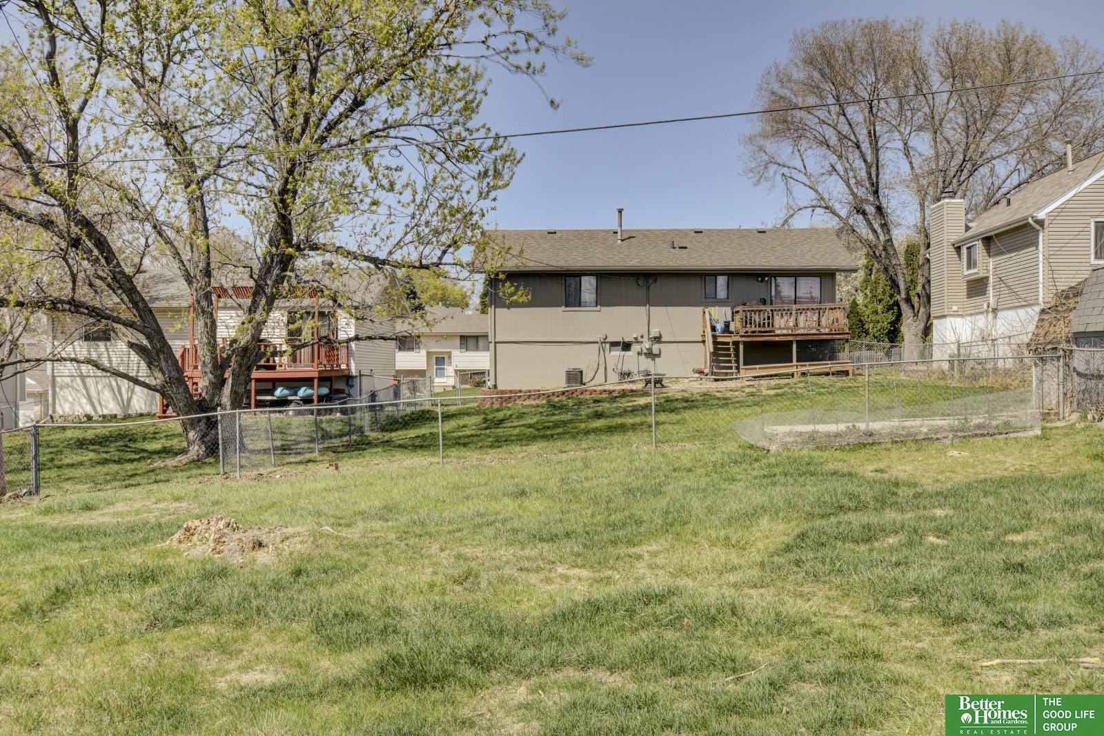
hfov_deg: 57.2
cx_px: 552
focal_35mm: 33
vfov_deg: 40.0
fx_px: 1012
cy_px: 368
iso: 400
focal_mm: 22
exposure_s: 1/500
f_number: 8
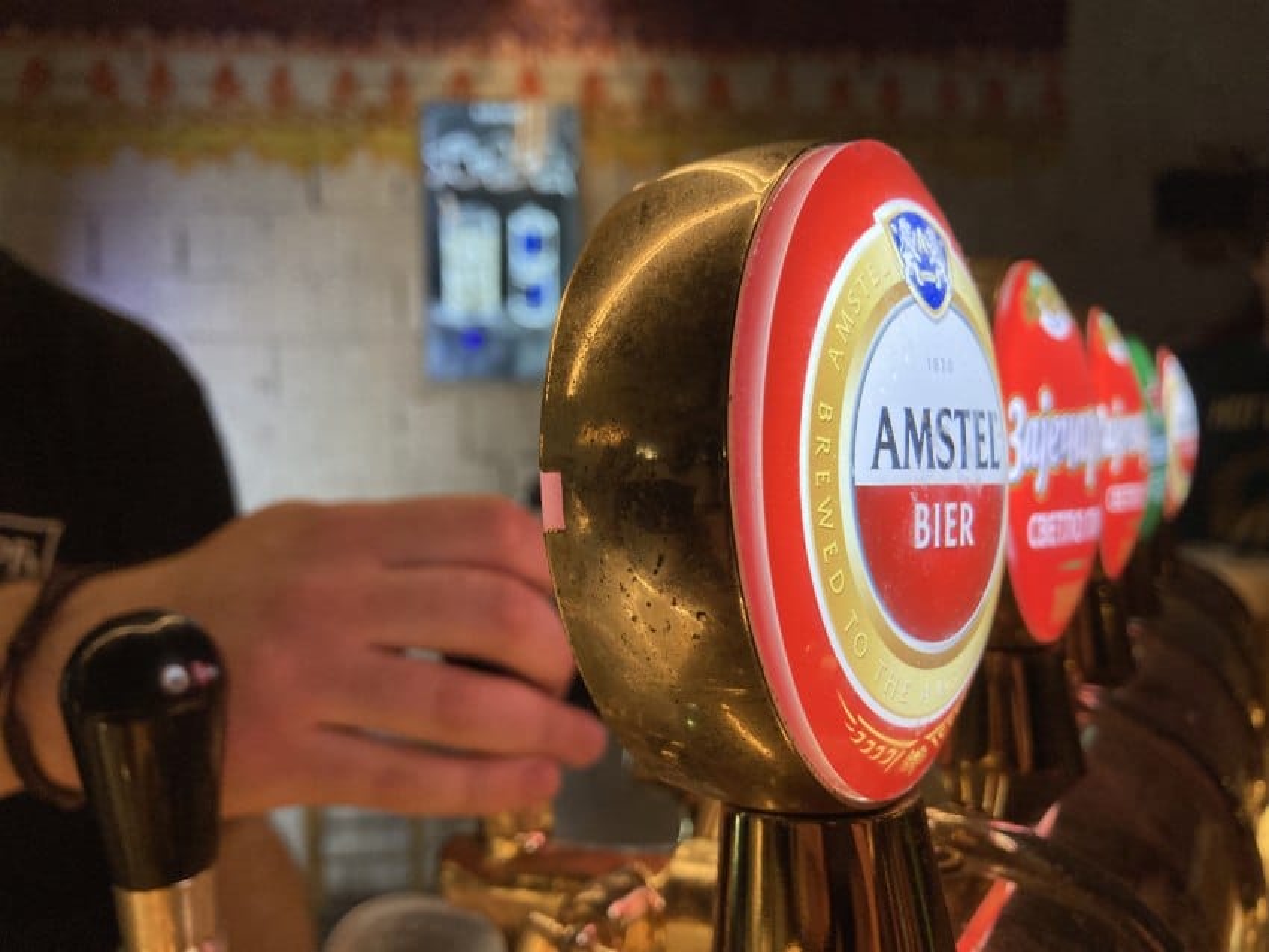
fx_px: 1027
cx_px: 634
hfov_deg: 63.4
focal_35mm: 28
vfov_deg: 49.8
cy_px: 476
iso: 50
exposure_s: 1/100
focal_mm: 3.99
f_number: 1.8
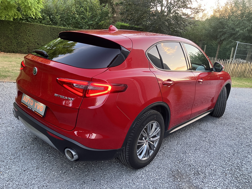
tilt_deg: -15.3
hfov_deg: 63.4
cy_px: 94
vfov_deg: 49.7
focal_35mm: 28
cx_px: 126
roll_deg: -5.6
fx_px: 204
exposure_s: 1/60
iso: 200
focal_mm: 3.99
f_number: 1.8
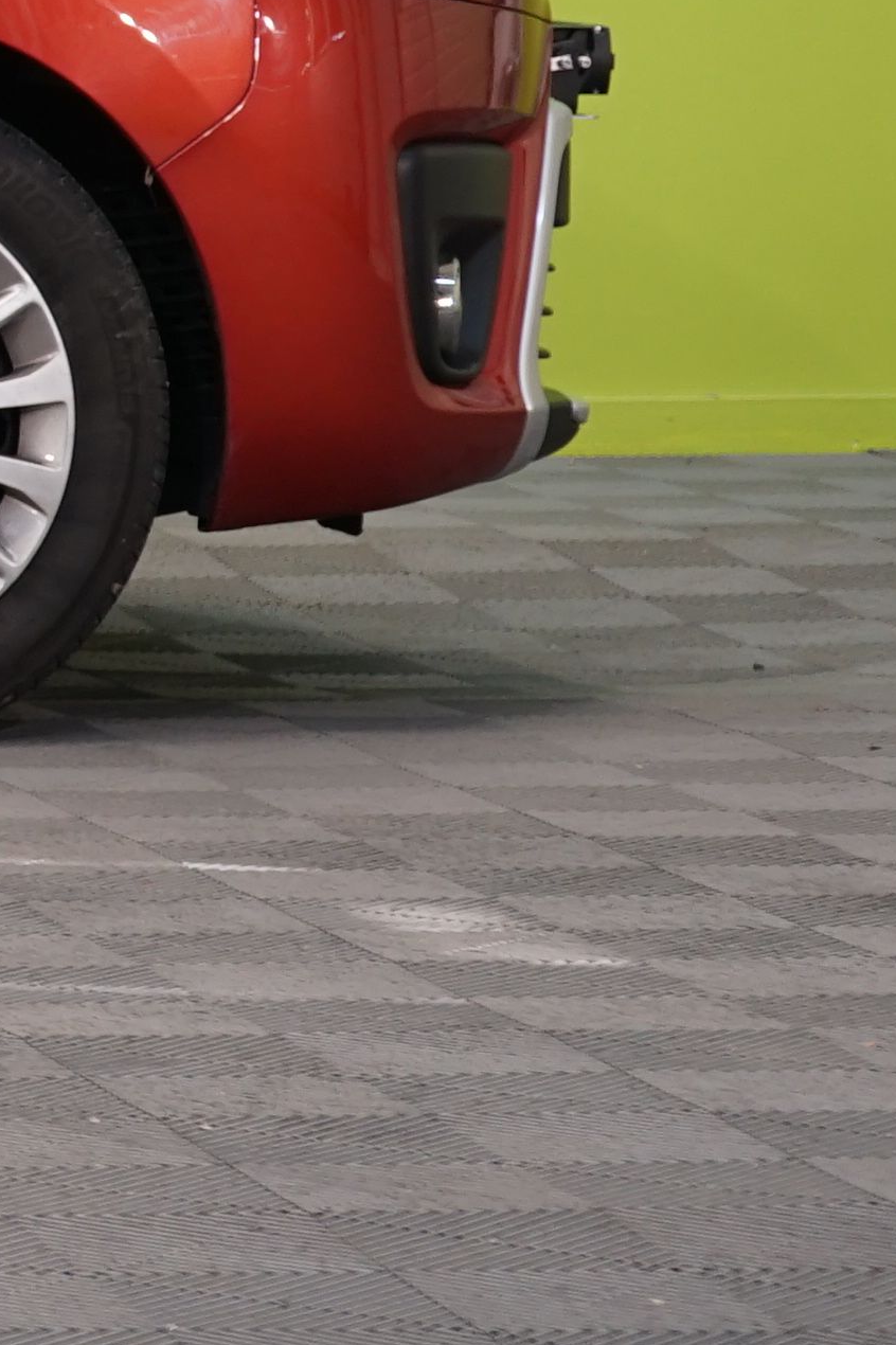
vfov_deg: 8.5
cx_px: -2150
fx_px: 9002
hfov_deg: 5.3
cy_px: -22
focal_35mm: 241
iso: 400
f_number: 4.5
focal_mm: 51
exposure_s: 1/30
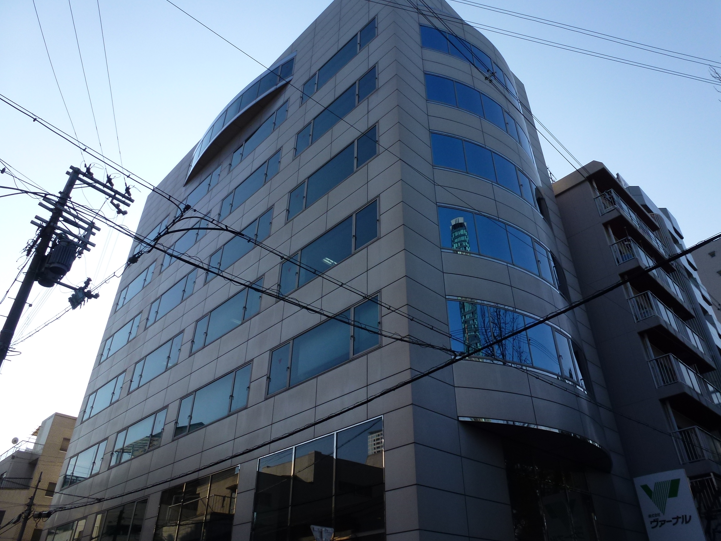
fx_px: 521
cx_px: 375
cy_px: 263
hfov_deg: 69.4
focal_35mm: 25
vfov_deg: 54.9
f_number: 4
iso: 100
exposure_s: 1/640
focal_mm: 4.3
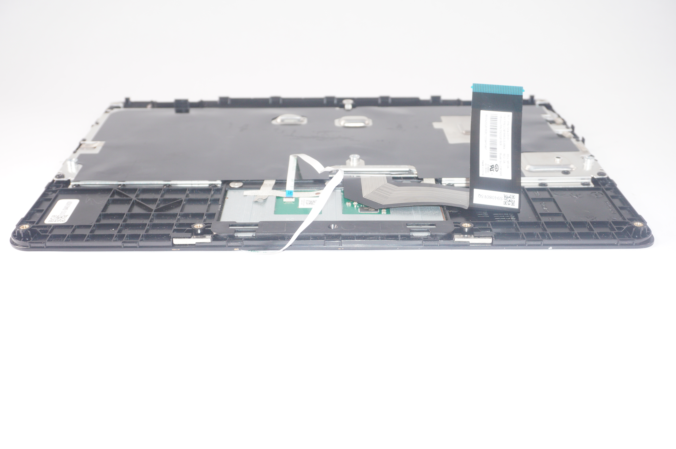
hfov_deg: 46.4
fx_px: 788
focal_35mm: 42
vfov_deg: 31.8
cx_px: 338
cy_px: 224
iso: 400
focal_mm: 28
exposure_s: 1/160
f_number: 6.3
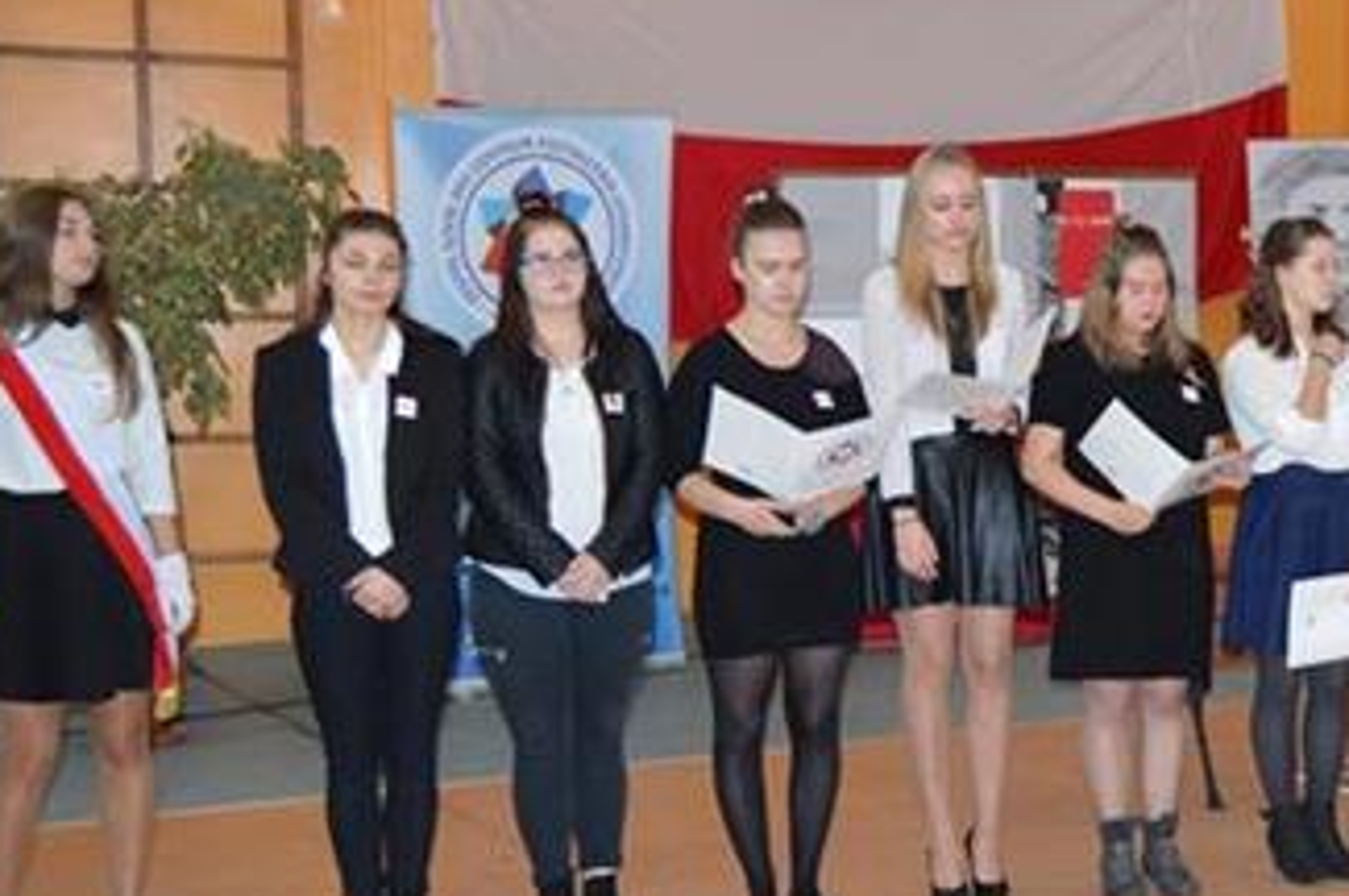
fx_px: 2246
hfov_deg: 31.7
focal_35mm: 60
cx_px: 1237
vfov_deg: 22.6
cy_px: 456
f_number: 3.8
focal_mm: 20
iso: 400
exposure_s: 1/60
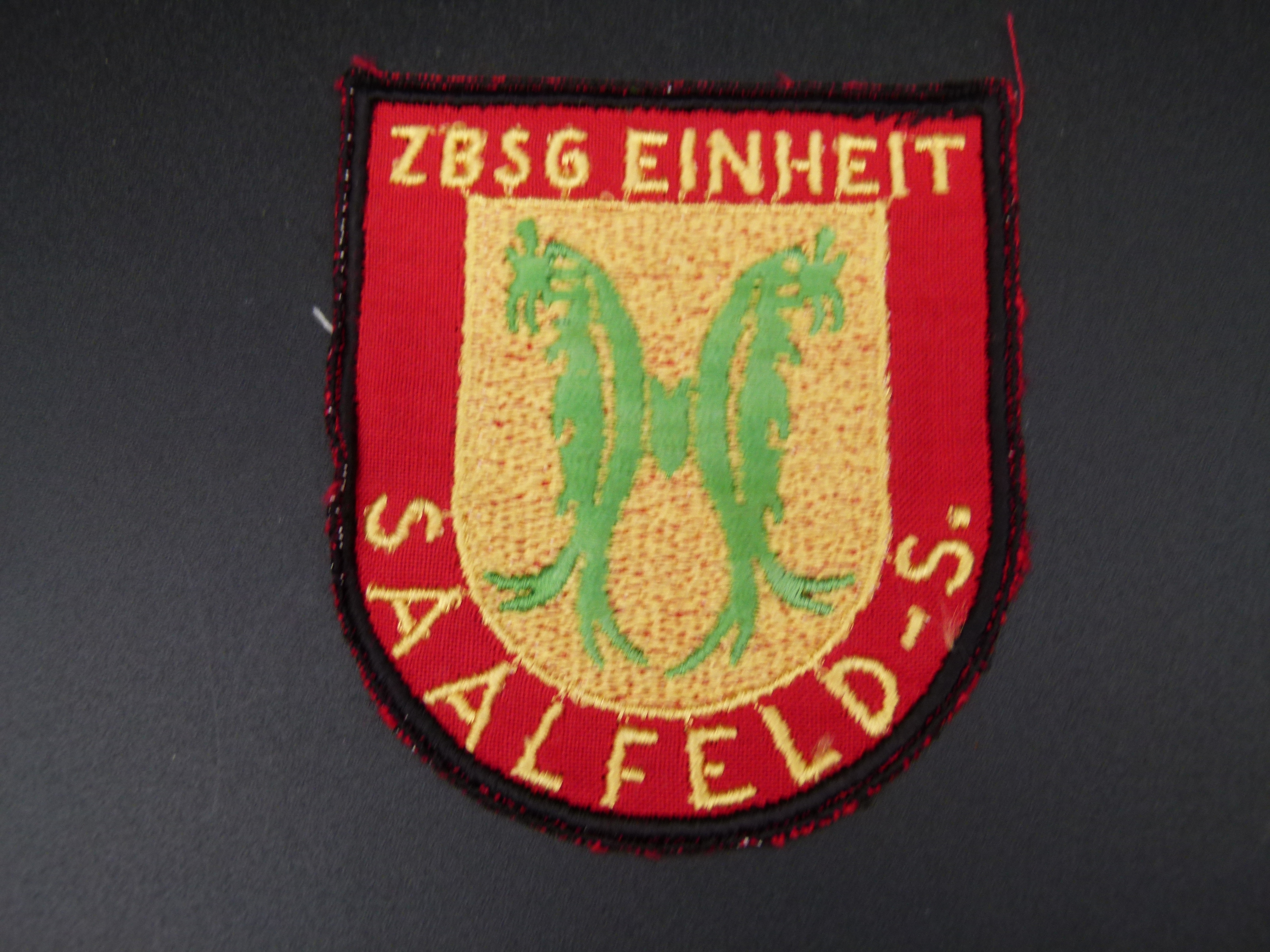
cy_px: 476
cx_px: 635
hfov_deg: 41.2
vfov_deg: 31.5
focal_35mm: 46
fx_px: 1688
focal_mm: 8.3
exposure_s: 1/80
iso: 100
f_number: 3.2
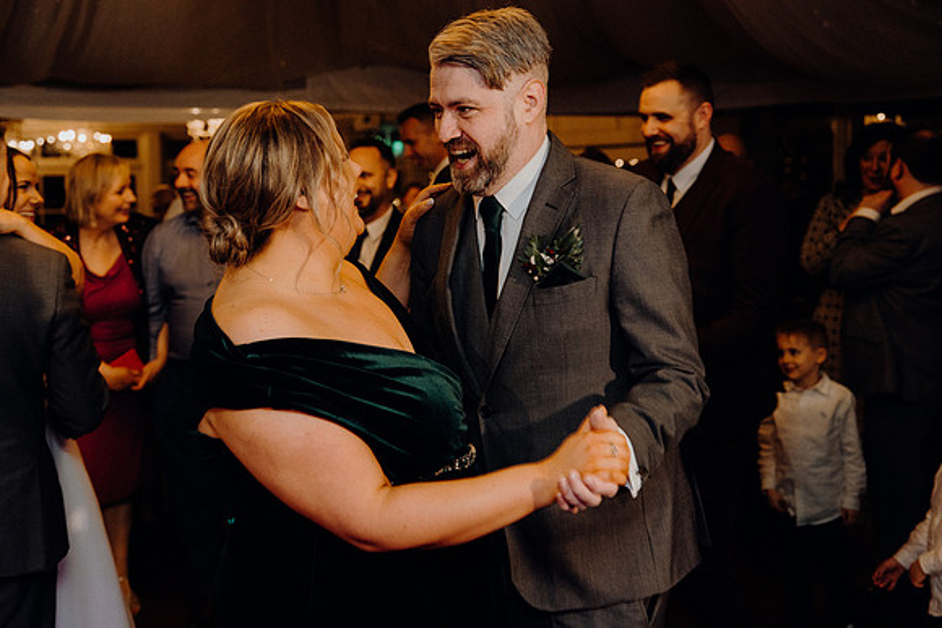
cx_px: 471
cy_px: 314
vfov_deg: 28.7
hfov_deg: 41.9
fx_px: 1230
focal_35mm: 47
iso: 2500
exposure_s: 1/160
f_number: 3.5
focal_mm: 47
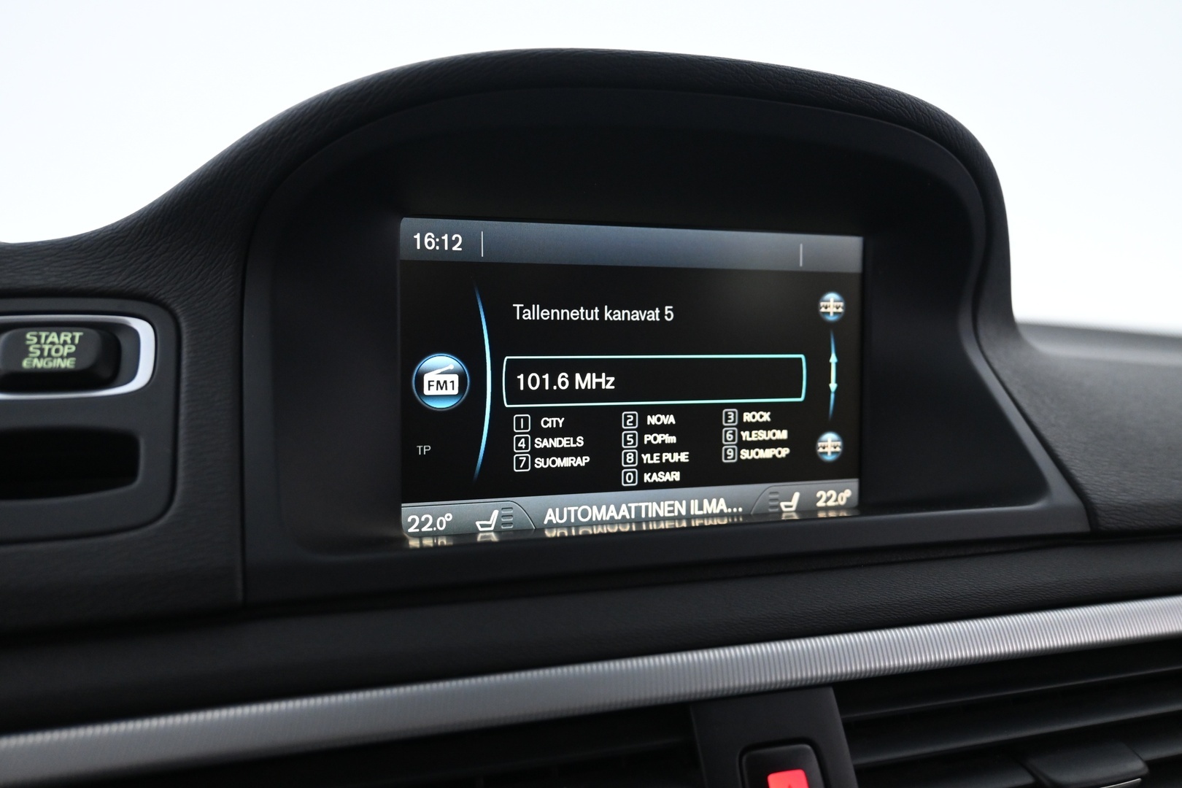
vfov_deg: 43.6
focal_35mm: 30
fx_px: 985
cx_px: 591
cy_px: 394
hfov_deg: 61.9
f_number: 3.8
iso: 1800
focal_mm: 20
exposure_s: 1/30
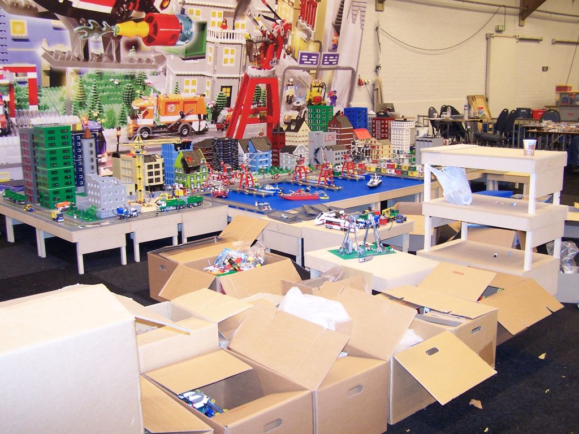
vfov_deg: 37.7
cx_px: 290
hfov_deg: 49.0
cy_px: 217
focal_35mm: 38
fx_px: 636
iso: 140
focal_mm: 6.3
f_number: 2.8
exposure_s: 1/8
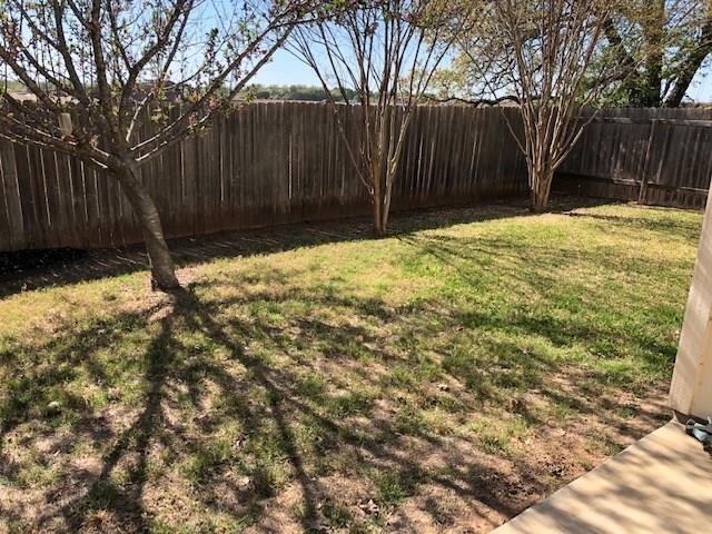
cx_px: 356
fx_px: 576
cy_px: 267
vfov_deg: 49.7
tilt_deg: -16.0
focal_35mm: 28
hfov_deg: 63.4
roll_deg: -0.6
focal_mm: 4
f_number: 1.8
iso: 20
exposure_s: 1/666
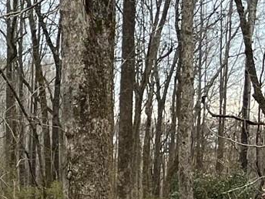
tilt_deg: -2.4
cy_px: 231
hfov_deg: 11.8
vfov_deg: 9.5
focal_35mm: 155
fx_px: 1187
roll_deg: +1.0
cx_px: -200
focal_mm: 5.1
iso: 50
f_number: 1.6
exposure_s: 1/415
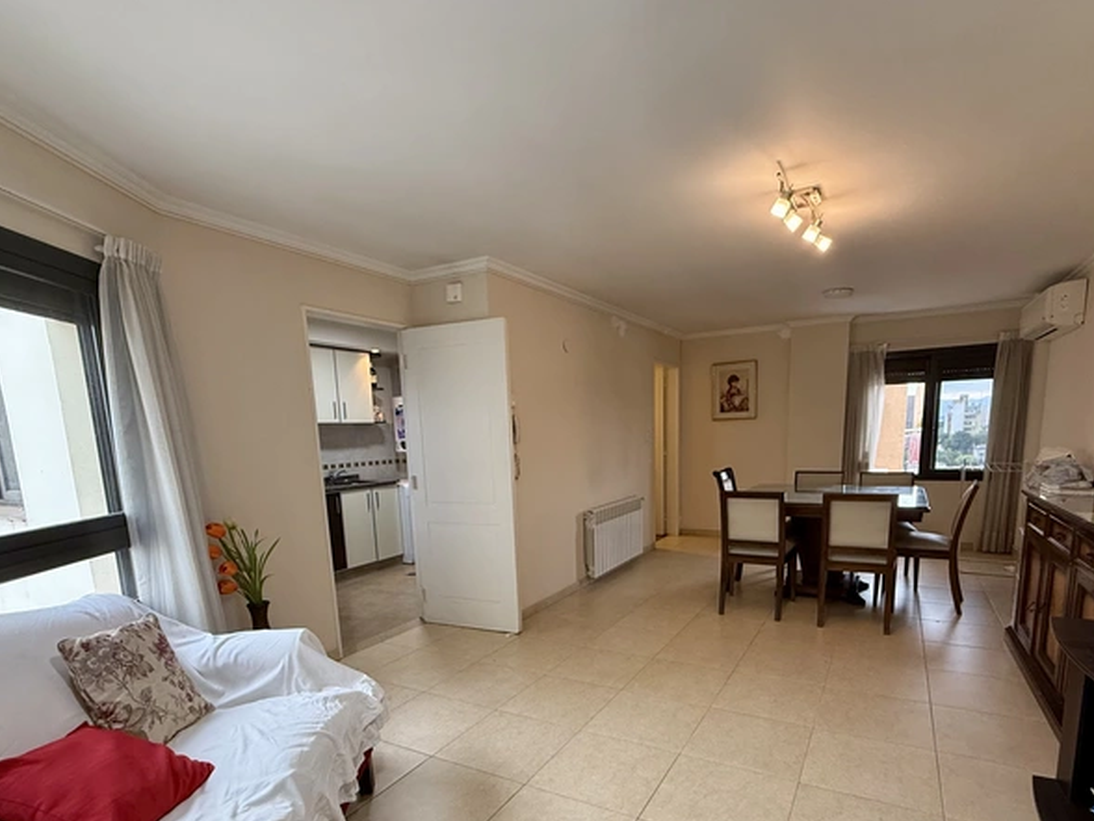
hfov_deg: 84.6
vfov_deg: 67.1
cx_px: 572
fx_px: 601
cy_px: 539
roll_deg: +2.1
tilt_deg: -9.8
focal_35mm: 19
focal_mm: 2.22
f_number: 2.2
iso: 250
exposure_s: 1/100
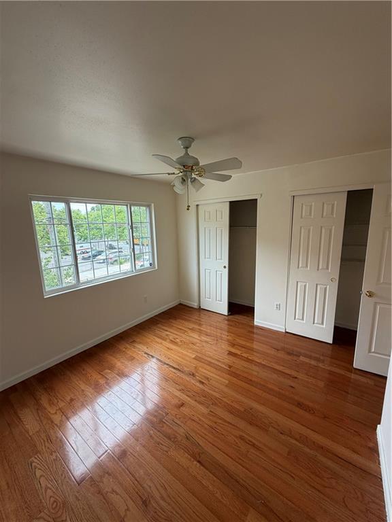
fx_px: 211
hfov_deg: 85.7
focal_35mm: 14
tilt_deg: -9.7
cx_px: 196
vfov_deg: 102.1
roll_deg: +0.8
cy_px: 261
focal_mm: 2.22
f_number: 2.2
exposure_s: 1/121
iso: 64
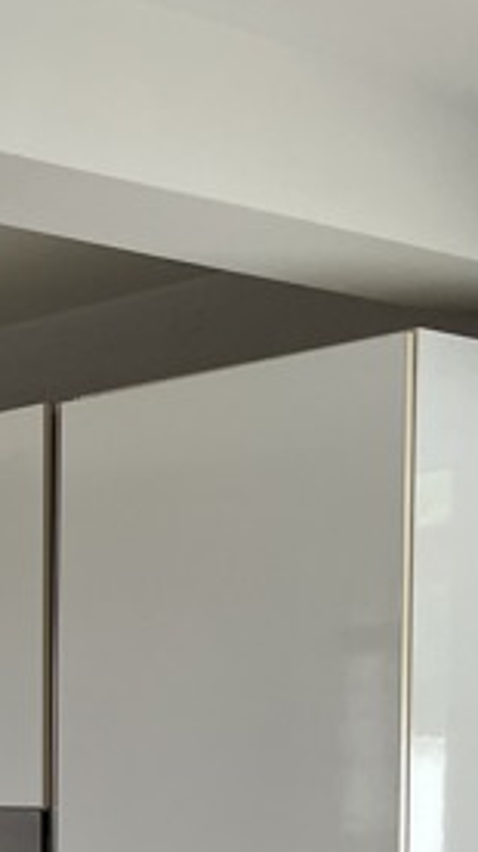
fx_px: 1850
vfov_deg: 24.7
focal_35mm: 82
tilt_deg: -3.3
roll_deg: +0.6
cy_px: 861
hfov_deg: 12.6
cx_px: -524
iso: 80
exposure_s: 1/121
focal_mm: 4.2
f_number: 1.6
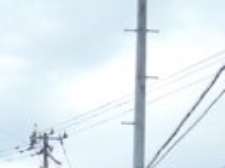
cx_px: 24
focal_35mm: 148
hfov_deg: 13.3
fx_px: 960
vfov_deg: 9.0
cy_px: 397
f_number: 2.8
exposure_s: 1/100
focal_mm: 5.1
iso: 80
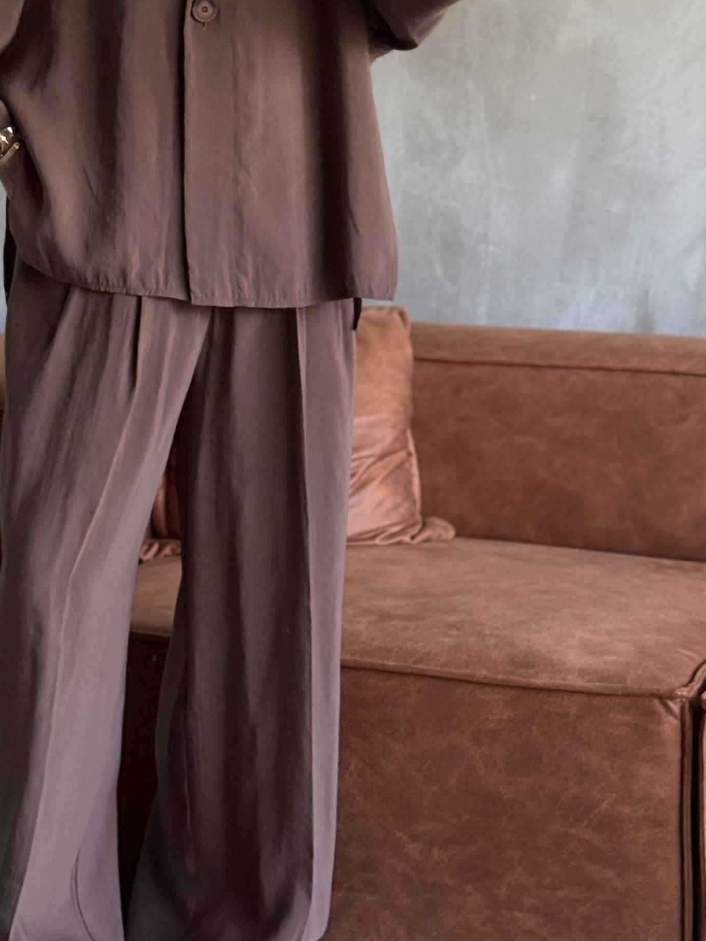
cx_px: 147
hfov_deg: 13.9
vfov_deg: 18.3
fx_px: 2883
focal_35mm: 106
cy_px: 117
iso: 200
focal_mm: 6.76
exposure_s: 1/60
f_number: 1.78
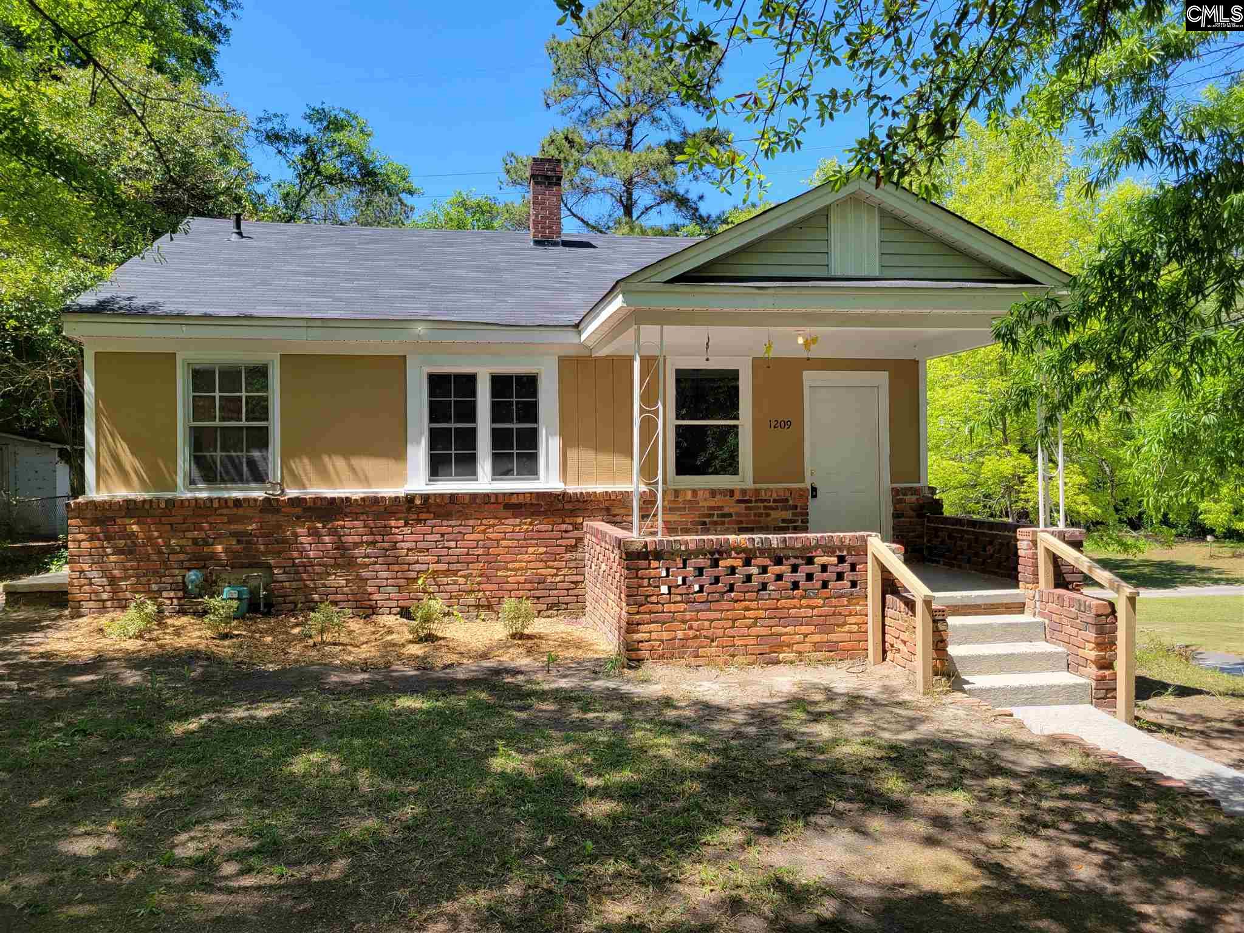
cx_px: 622
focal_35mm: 26
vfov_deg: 53.1
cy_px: 466
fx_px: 934
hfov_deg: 67.3
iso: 40
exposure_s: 1/939
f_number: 1.8
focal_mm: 5.4
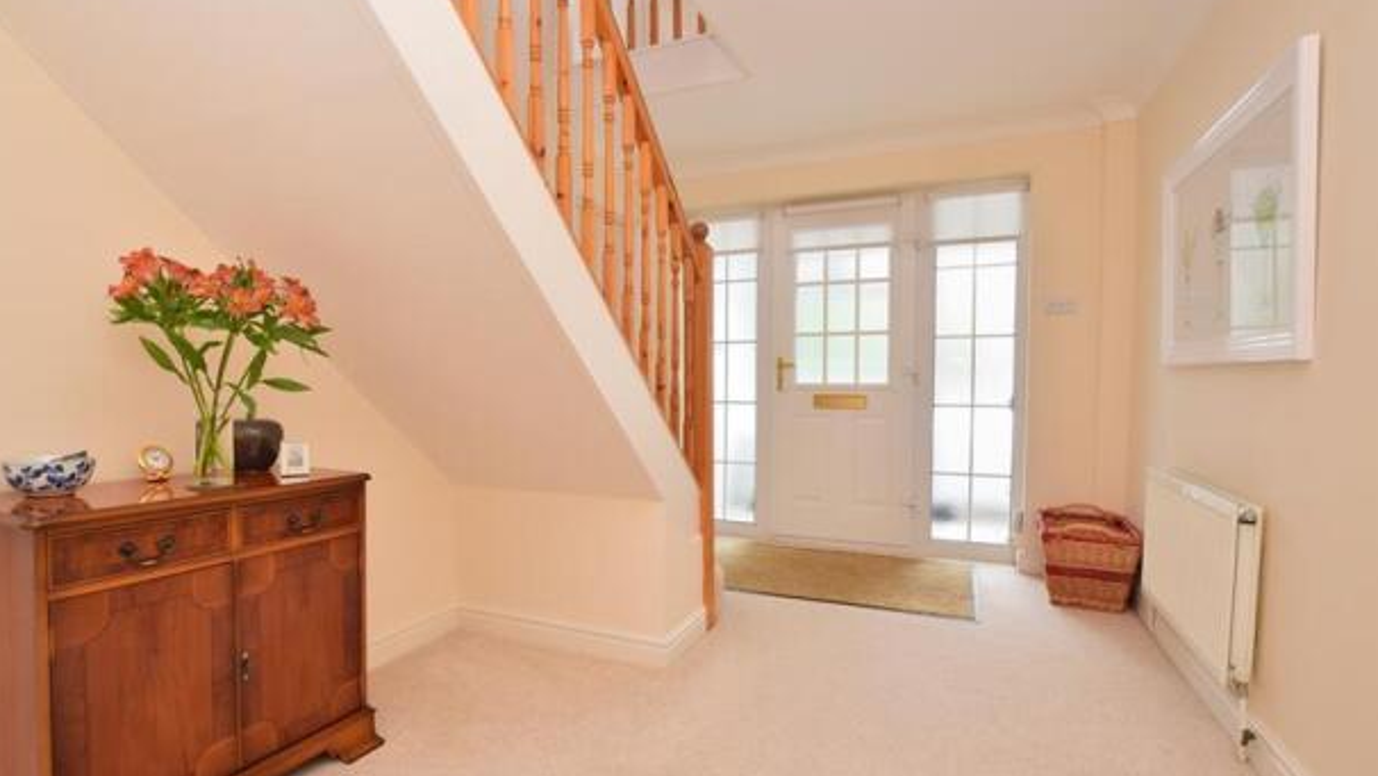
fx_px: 621
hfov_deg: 95.8
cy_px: 399
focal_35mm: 17
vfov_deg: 63.9
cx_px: 648
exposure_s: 1/8
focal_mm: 10
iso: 400
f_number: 13
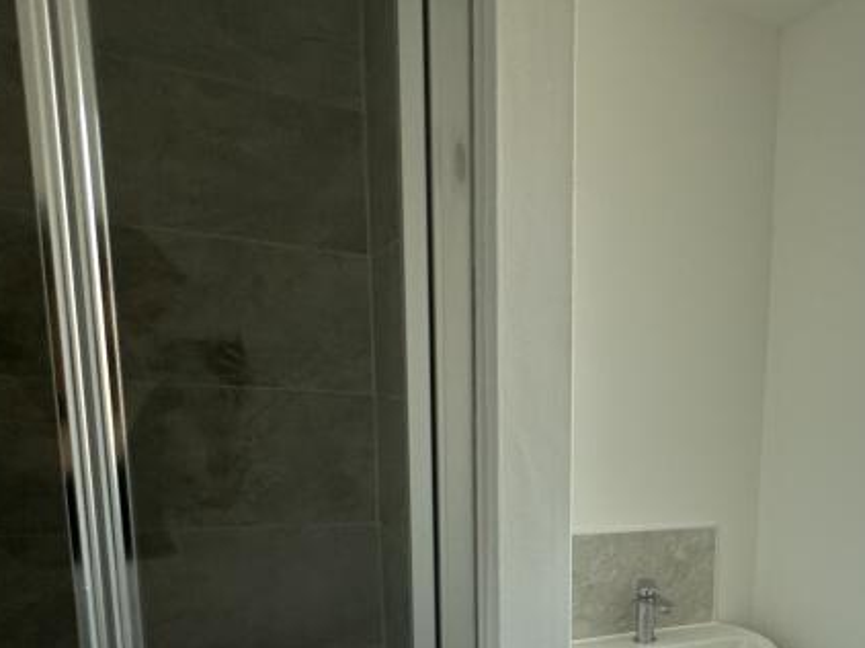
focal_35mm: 34
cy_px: 554
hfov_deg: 46.8
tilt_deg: -9.9
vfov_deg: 39.4
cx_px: 826
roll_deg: -4.4
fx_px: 849
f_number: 2.2
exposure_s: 1/99
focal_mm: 2.22
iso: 64
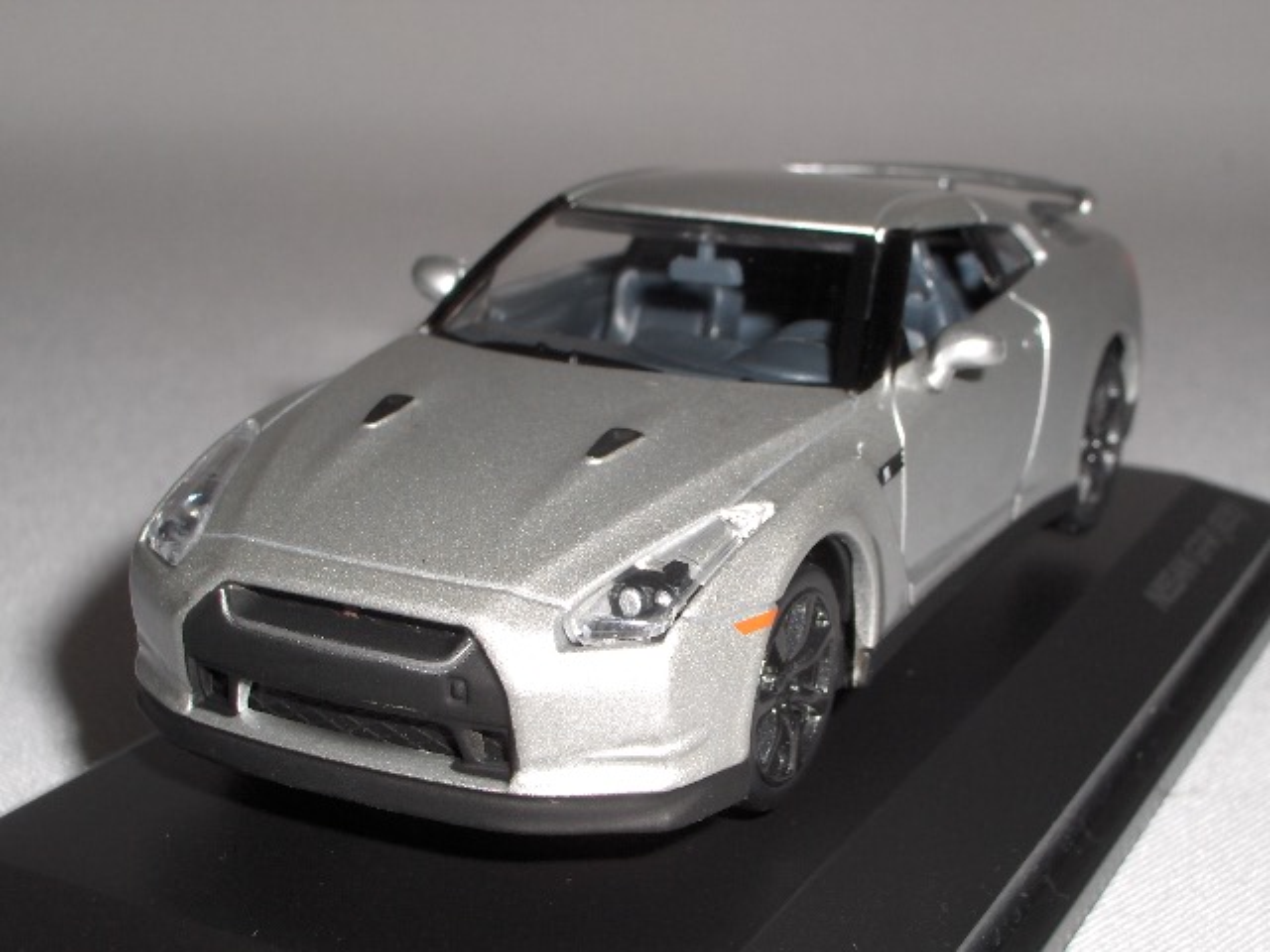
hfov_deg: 31.2
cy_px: 476
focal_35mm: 62
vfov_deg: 23.7
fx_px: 2275
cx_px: 635
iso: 100
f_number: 5.6
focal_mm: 10.19
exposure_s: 1/90
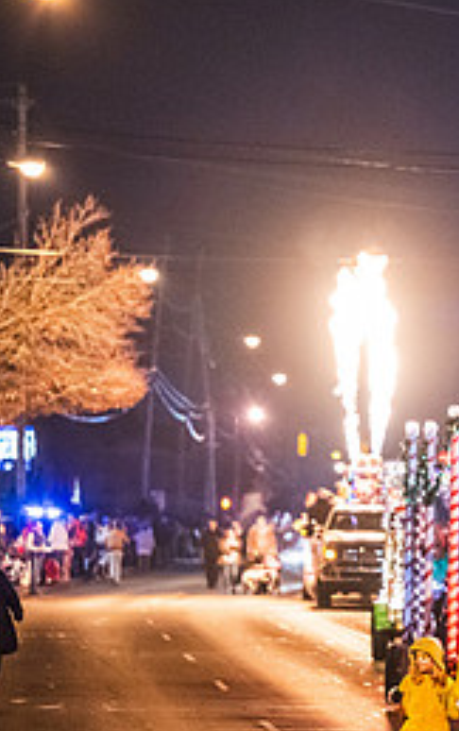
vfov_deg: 7.3
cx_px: 774
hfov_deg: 4.6
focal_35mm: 286
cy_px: 395
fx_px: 5705
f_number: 3.2
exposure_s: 1/160
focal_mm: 125
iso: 6400
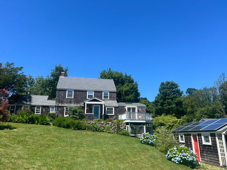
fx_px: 170
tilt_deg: +15.0
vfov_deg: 53.1
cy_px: 85
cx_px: 114
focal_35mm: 26
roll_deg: +0.8
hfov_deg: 67.3
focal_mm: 5.7
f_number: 1.5
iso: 50
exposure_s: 1/2841
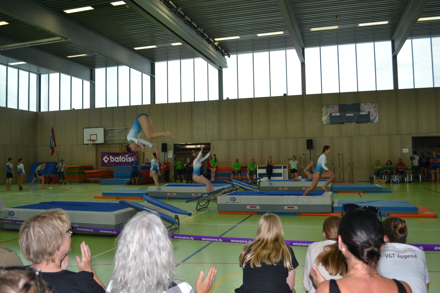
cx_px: 220
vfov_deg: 43.6
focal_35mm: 30
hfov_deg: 61.9
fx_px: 367
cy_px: 146
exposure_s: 1/125
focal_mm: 20
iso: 140
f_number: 4
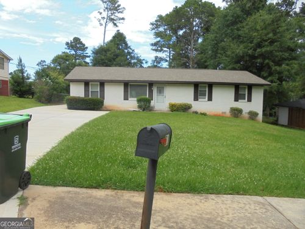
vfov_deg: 53.1
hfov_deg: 67.3
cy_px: 114
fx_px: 229
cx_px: 152
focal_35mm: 26
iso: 100
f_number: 3.5
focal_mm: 4.6
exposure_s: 1/400
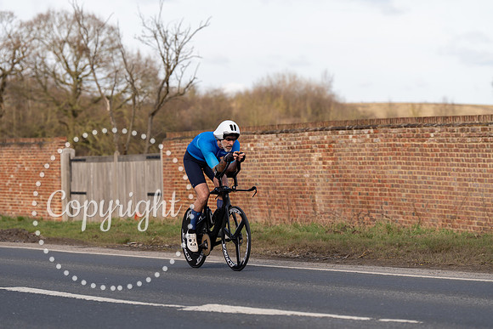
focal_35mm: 135
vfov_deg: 10.2
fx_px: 1849
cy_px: 164
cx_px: 246
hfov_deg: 15.2
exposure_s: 1/800
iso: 125
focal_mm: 135
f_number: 4
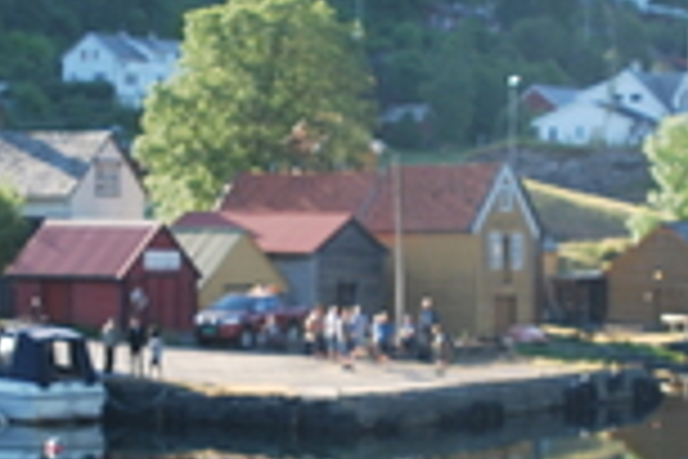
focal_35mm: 148
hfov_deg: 13.9
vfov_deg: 9.3
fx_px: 2828
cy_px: 320
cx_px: 315
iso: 100
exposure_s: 1/125
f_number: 5.6
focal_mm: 24
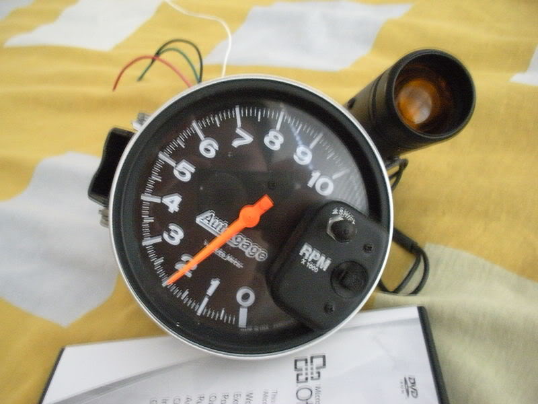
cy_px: 202
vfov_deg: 39.7
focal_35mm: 36
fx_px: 560
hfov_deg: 51.4
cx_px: 269
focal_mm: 6.3
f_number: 3.5
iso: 732
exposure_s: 1/8
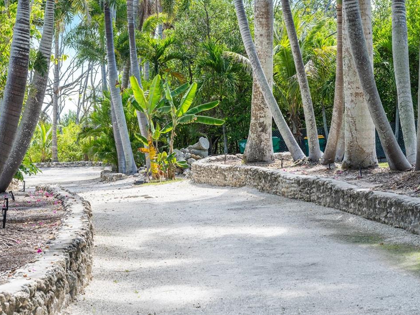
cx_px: 178
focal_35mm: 92
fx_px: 1116
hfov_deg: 21.3
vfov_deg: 16.0
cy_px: 119
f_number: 5
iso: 200
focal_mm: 57
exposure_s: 1/500
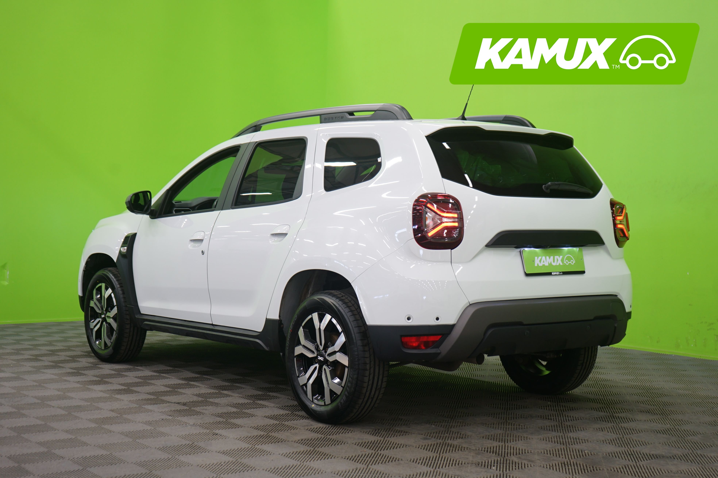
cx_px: 359
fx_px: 997
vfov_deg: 27.0
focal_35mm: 50
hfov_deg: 39.6
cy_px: 239
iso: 400
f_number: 5
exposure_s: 1/8
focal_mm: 50
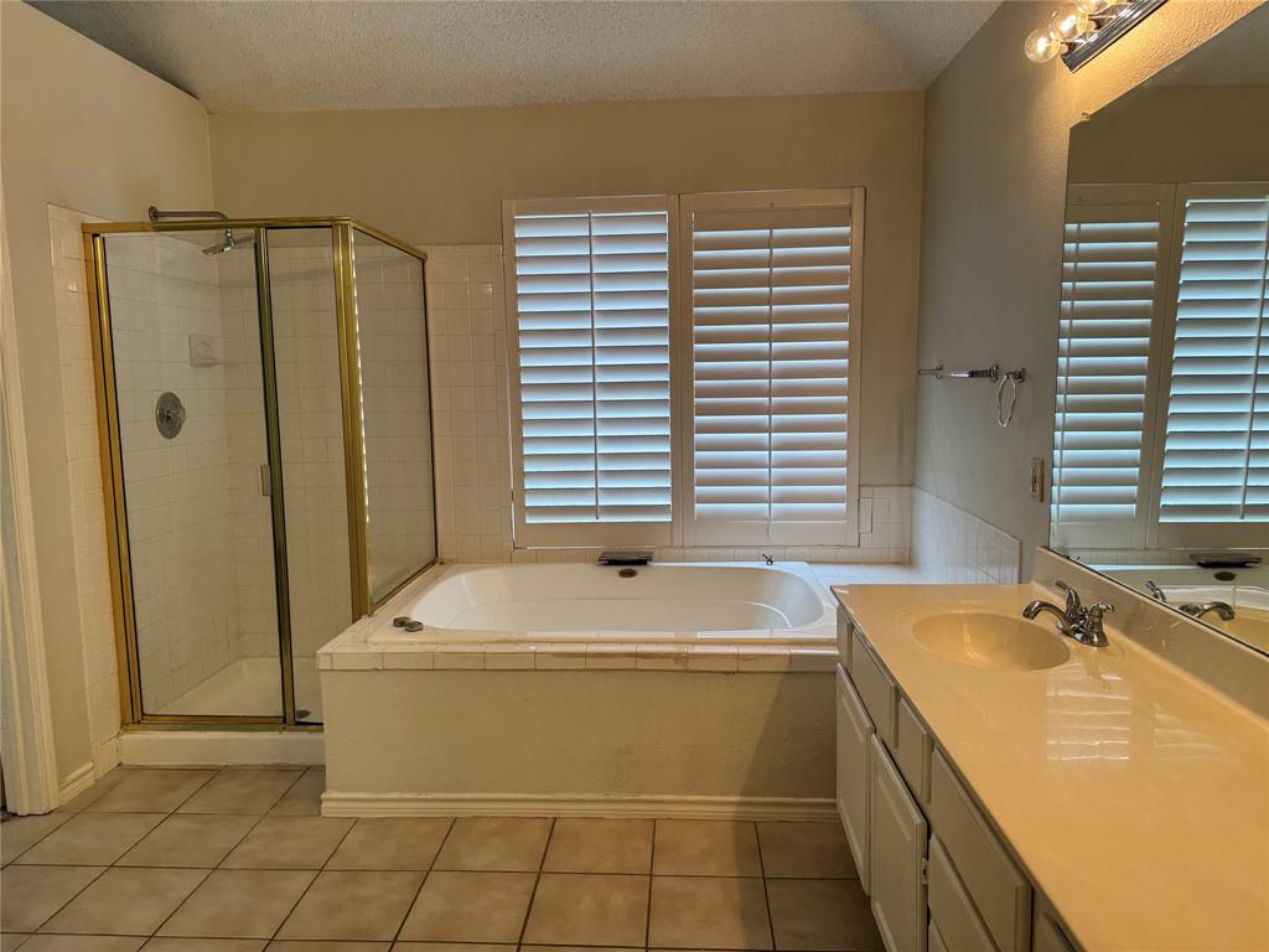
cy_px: 476
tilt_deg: -7.4
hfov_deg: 71.6
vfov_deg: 56.8
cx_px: 634
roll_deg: +0.9
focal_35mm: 24
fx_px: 880
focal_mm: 6.76
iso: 80
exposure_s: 1/120
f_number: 1.78
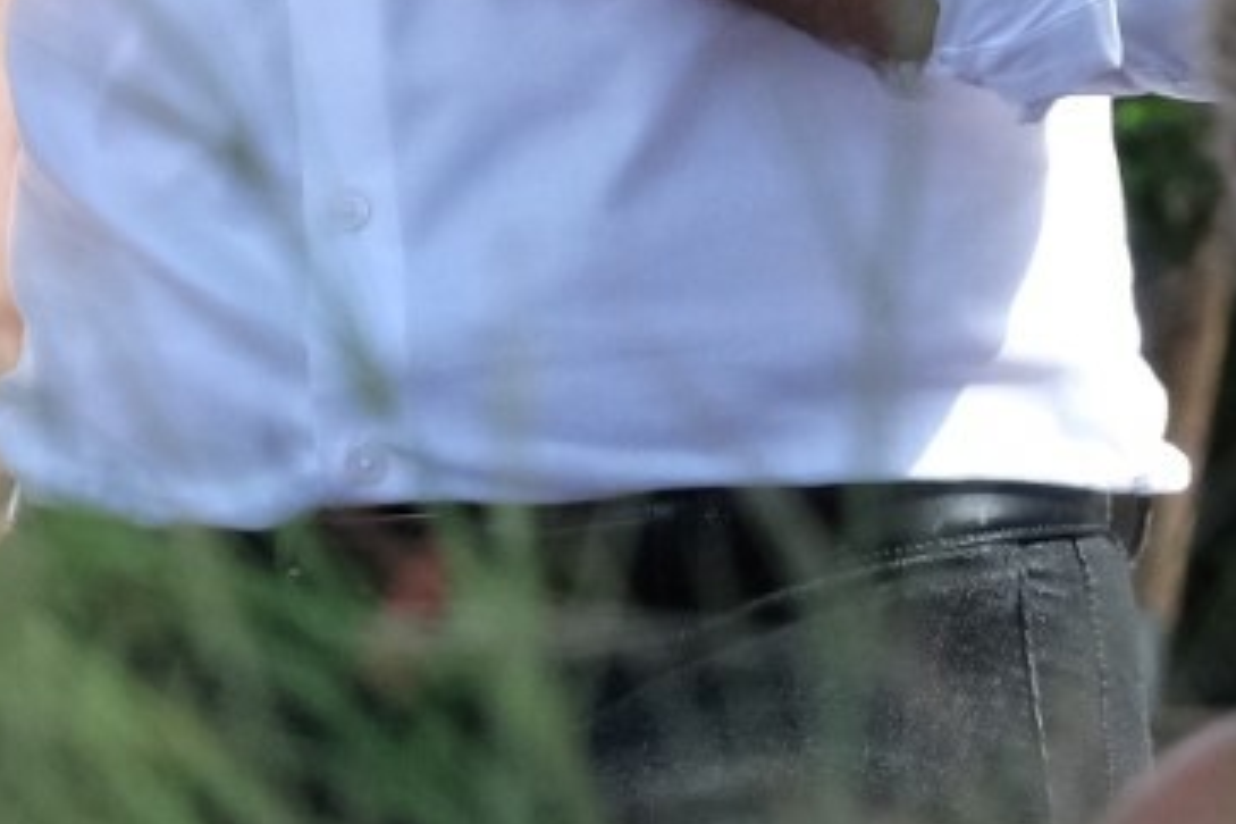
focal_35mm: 451
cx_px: 160
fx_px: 15483
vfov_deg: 3.0
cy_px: -361
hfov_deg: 4.6
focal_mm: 67.5
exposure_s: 1/2000
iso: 2500
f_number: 6.4
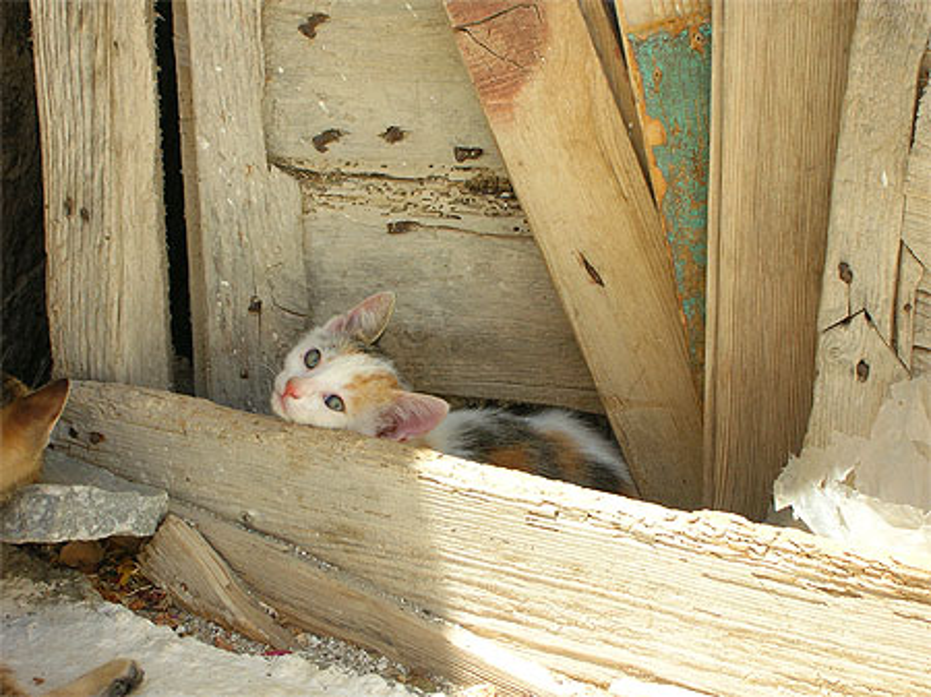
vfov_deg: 14.1
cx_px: 466
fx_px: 2822
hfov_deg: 18.7
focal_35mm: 105
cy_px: 348
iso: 50
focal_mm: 17.4
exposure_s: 1/172
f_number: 4.9
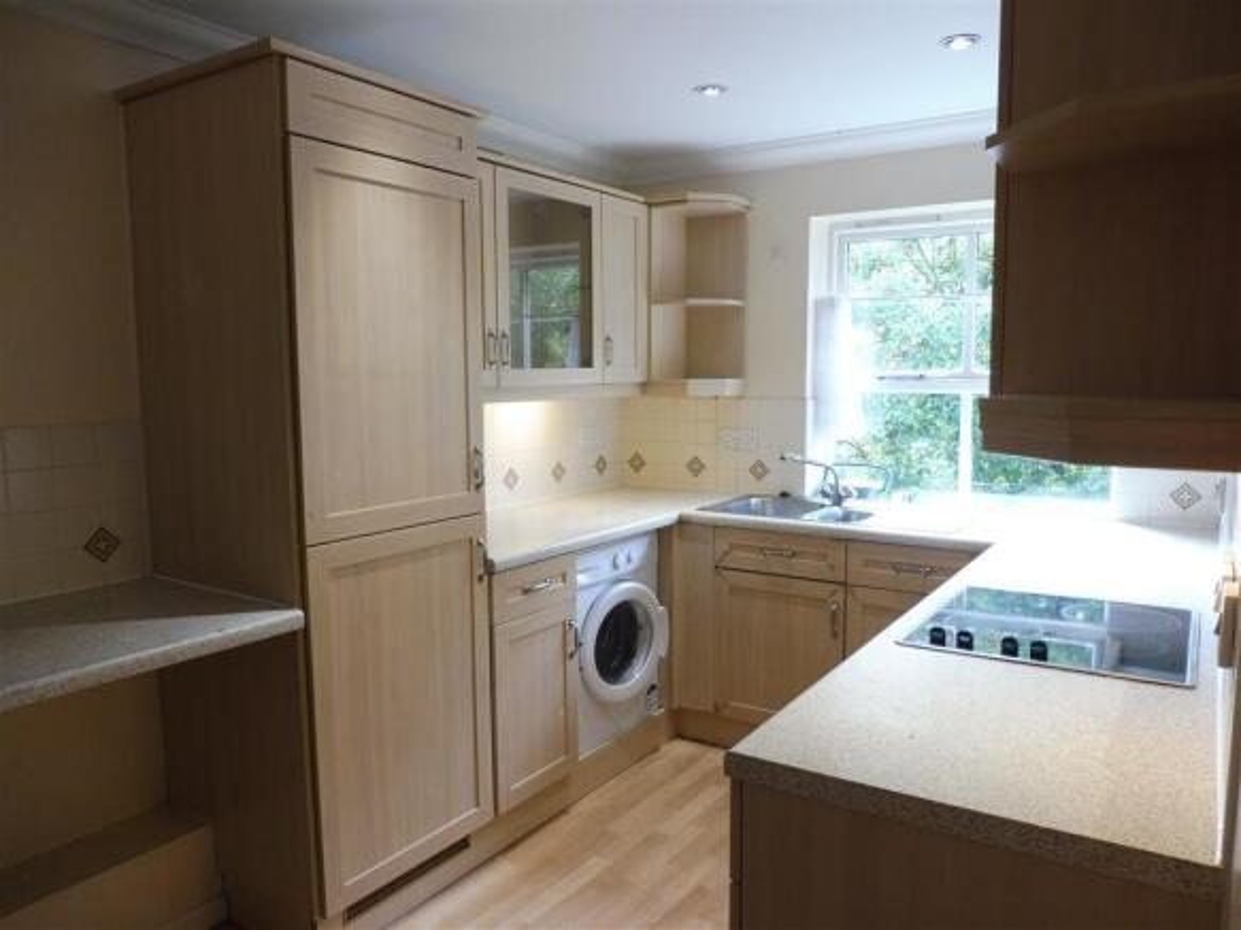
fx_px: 860
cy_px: 465
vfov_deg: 56.8
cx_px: 620
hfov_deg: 71.6
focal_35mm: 24
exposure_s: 1/60
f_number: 3.3
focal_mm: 4.3
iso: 320
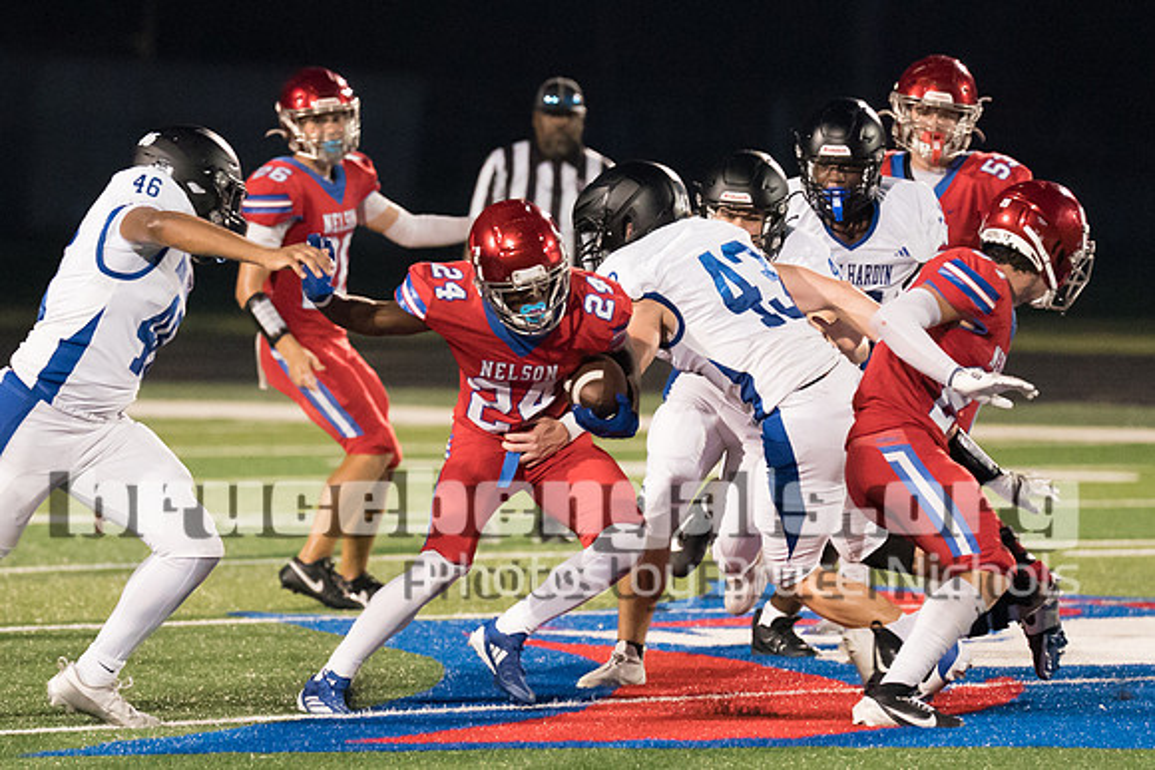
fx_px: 12813
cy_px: 336
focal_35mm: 399
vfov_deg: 3.4
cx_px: 530
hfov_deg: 5.2
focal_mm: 200
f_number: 2.8
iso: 10000
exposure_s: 1/1000
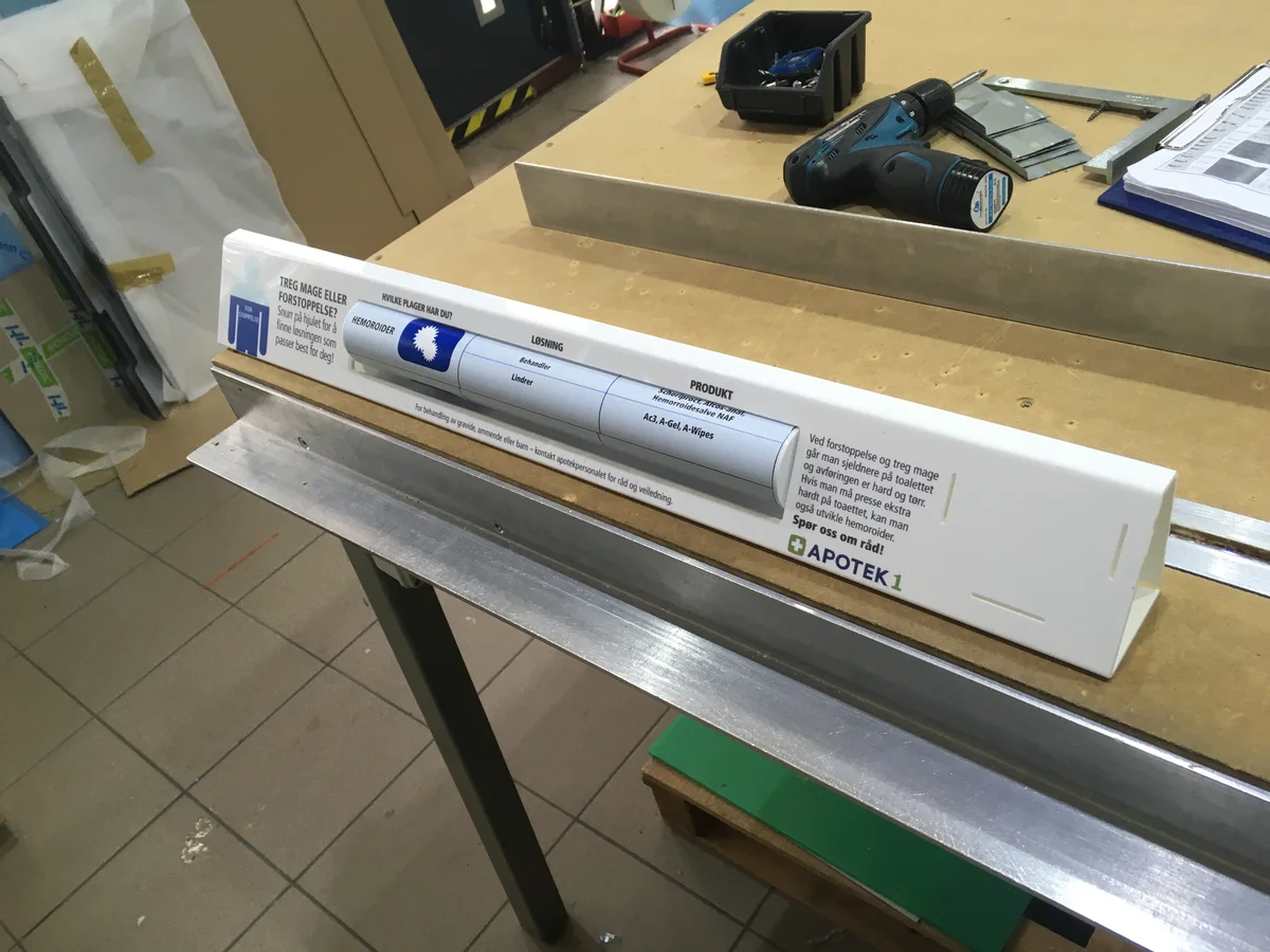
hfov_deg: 61.7
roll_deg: +13.5
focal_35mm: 29
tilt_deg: -37.1
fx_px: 1064
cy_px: 476
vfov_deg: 48.2
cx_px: 635
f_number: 2.2
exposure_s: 1/33
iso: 32
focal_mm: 4.15
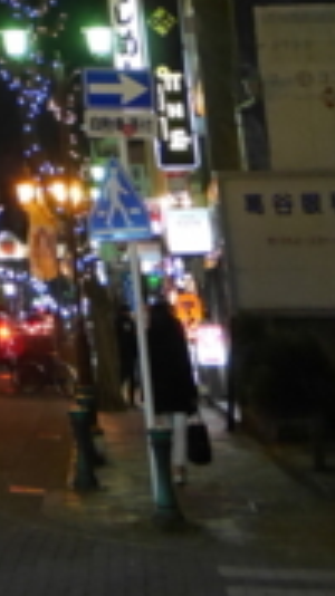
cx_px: -414
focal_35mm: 110
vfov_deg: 17.4
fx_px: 1739
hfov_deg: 9.9
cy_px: -318
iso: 3200
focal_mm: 15
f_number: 3.8
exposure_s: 1/60
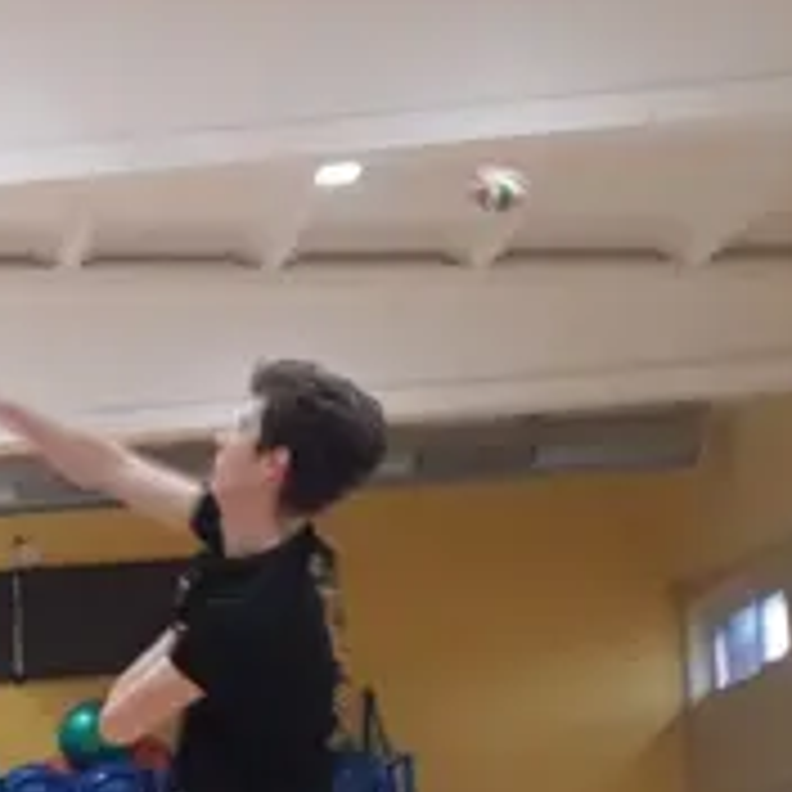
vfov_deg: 16.6
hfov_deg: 14.8
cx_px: -711
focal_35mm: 100
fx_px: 2589
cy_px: 986
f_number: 1.7
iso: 64
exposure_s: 1/50
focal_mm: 4.2
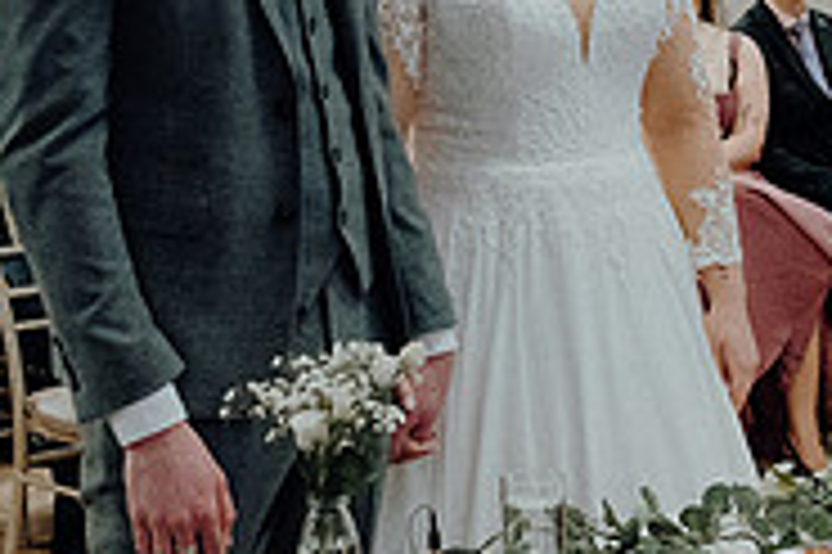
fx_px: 2609
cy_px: 151
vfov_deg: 12.1
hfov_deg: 18.1
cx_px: 382
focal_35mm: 113
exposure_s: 1/200
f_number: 3.5
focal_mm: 24
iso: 5000
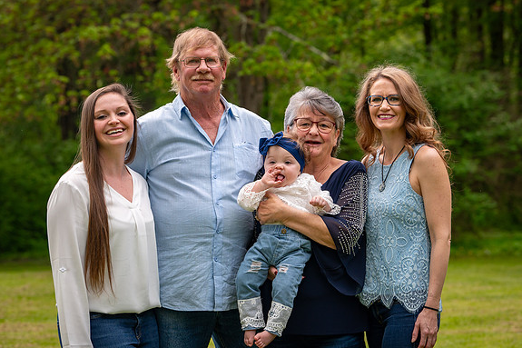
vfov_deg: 9.9
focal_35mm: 138
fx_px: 2000
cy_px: 132
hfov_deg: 14.9
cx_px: 272
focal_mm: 110
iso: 400
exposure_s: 1/800
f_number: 5
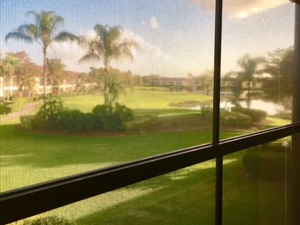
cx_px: 141
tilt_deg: -3.0
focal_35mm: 38
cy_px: 102
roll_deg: -0.9
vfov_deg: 37.7
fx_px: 329
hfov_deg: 48.9
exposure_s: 1/60
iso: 25
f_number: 2.2
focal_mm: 4.15
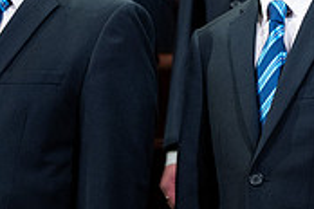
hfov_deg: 10.9
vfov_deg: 7.3
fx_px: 1631
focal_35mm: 187
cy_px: -60
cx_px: 334
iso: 1600
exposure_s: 1/320
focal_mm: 56
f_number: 2.8
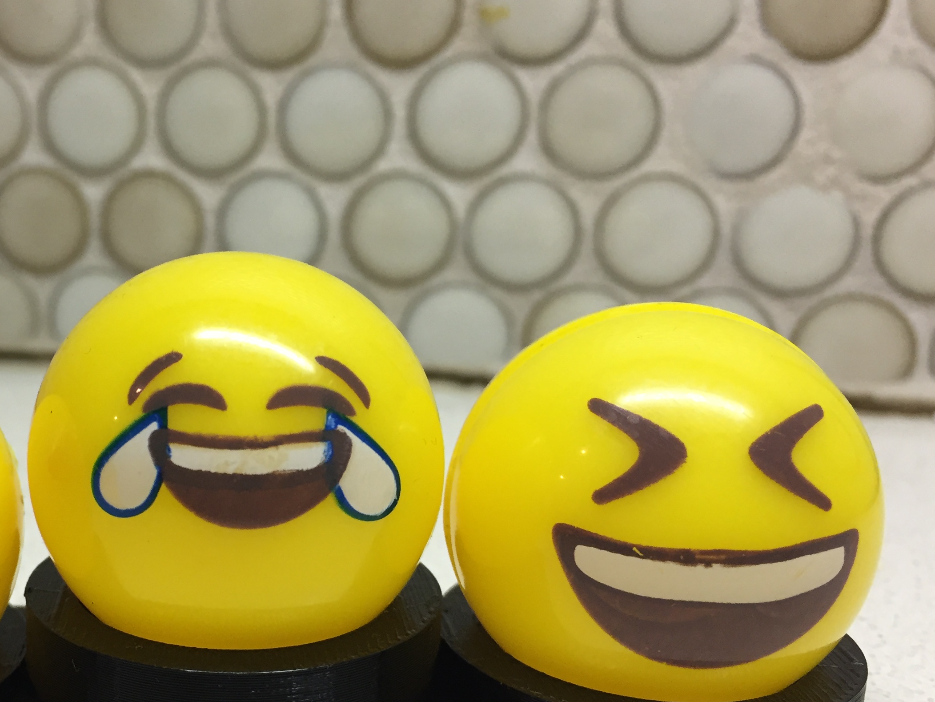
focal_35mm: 45
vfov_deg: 32.0
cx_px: 235
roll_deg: +0.1
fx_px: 1216
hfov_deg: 40.9
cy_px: 438
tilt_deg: -16.4
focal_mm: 4.15
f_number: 2.2
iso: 40
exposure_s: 1/30
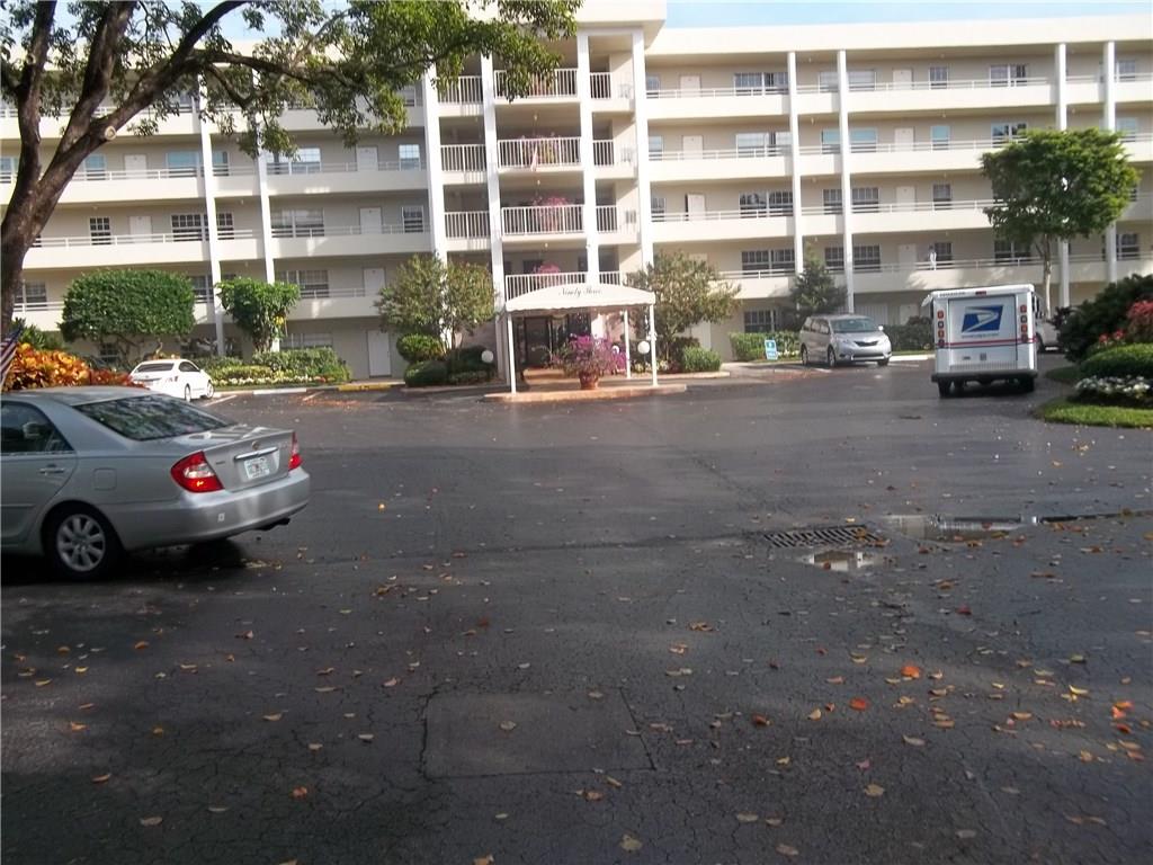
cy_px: 432
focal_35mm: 32
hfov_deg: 56.8
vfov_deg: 44.2
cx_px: 576
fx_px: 1066
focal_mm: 5.7
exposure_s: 1/100
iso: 80
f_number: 8.8
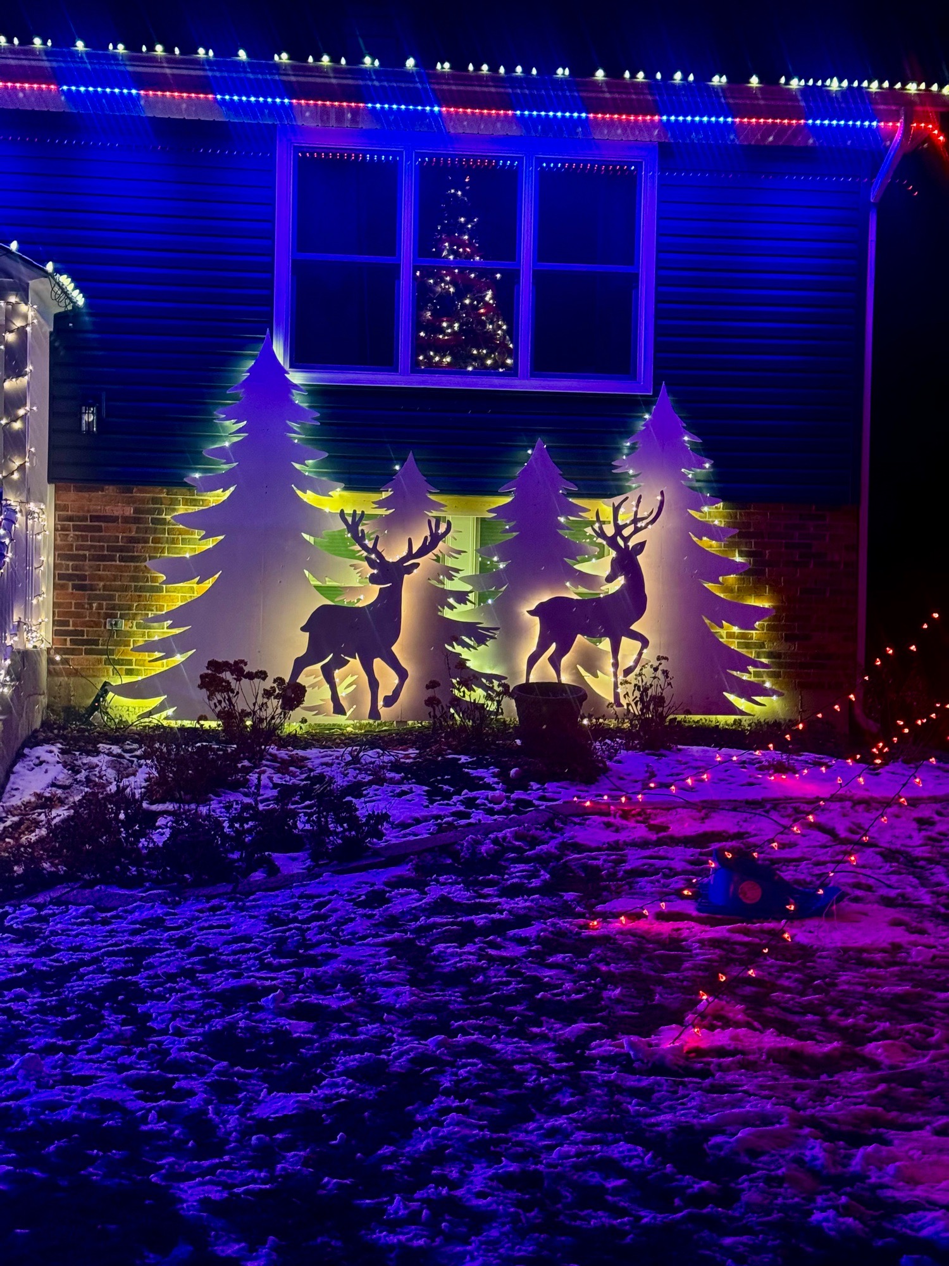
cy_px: 633
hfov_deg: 30.3
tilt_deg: +0.5
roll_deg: -1.5
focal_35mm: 48
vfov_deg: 39.7
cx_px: 474
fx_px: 1755
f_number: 1.78
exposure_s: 1/30
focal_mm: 6.86
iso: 640
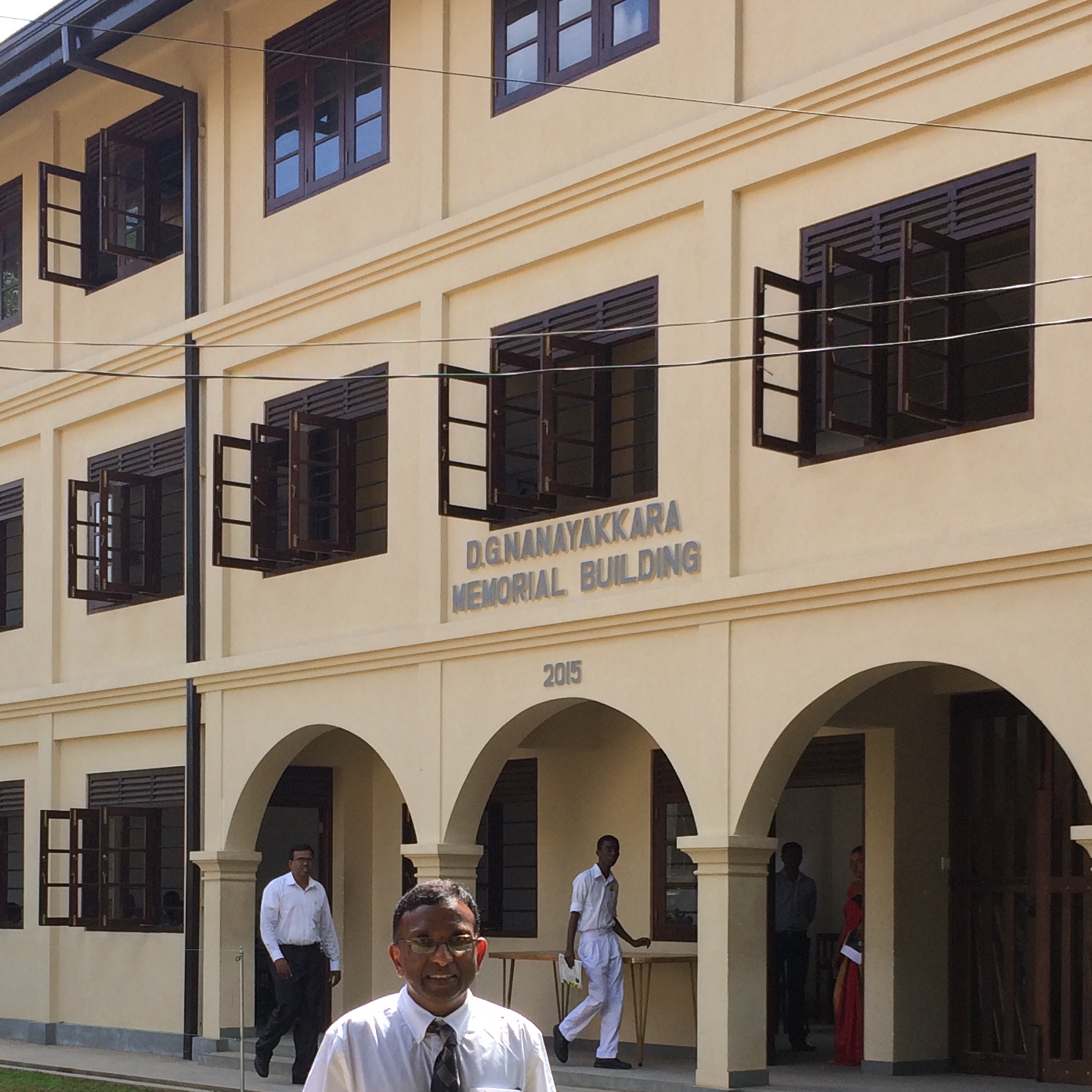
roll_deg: -1.3
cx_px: 482
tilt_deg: +0.3
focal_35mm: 60
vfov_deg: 28.0
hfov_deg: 28.6
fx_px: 2141
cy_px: 887
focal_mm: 4.15
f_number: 2.2
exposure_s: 1/641
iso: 32
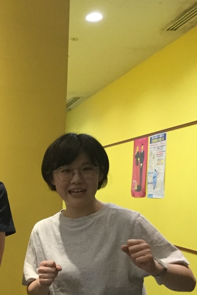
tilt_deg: -3.5
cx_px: -60
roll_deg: -1.0
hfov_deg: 19.6
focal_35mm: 64
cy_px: 210
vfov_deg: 31.0
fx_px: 526
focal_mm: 3.3
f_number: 2.4
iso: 200
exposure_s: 1/24
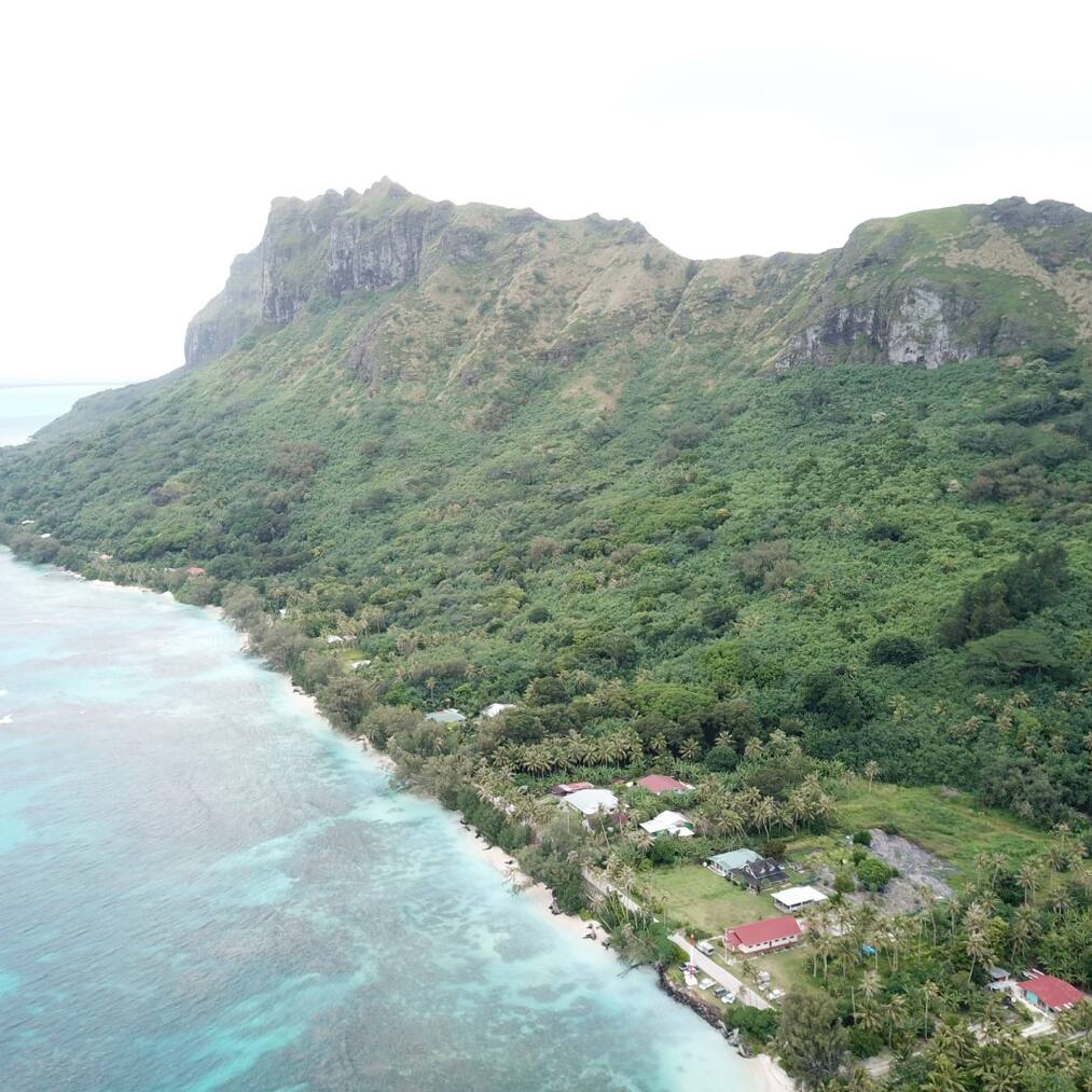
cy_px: 543
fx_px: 1106
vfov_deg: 52.5
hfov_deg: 52.5
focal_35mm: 31
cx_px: 503
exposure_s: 1/50
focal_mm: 4.73
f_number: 2.2
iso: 134
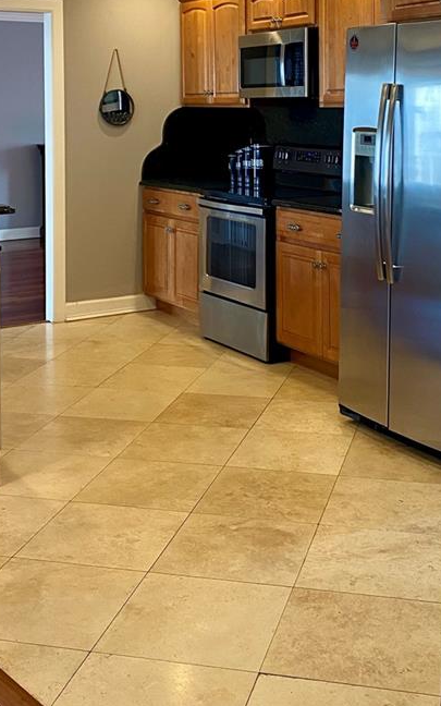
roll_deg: +1.1
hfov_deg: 25.3
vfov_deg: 37.9
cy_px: 125
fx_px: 981
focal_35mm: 51
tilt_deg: +0.5
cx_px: 249
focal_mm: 4.25
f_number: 1.8
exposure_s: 1/60
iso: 100
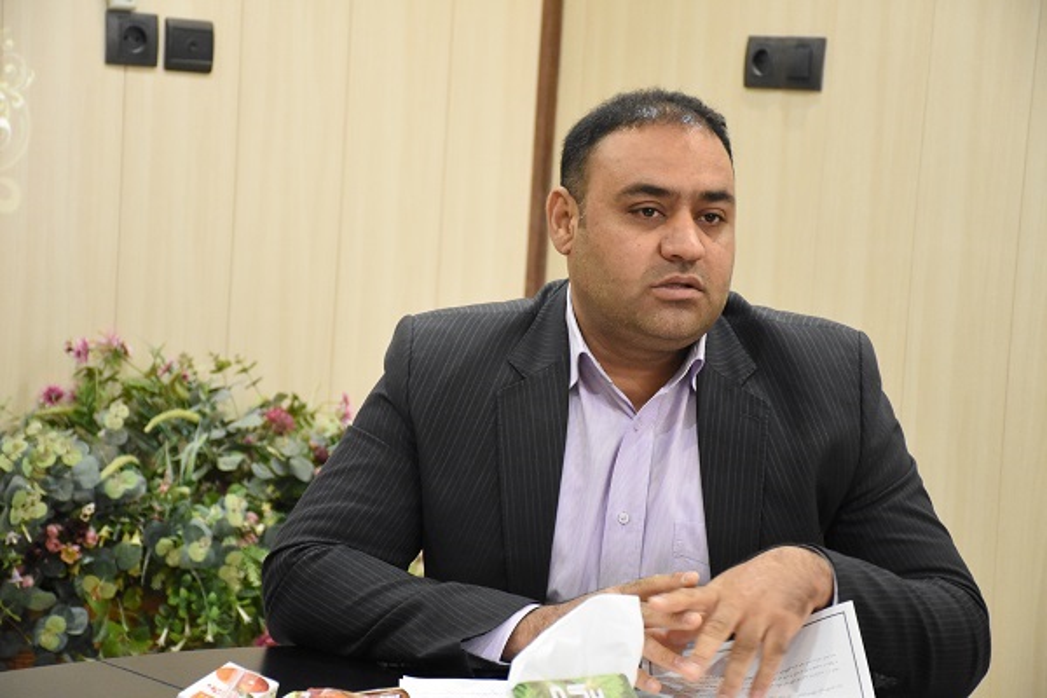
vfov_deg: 13.0
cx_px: 524
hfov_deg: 19.5
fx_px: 3054
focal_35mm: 105
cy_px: 349
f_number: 5
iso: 5000
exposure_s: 1/50
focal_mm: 70
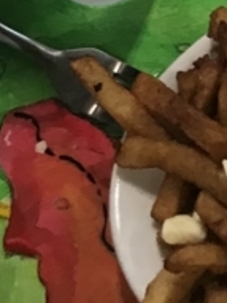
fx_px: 1313
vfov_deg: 10.6
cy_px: -498
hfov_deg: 9.3
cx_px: 444
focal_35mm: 150
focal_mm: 3.99
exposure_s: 1/20
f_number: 1.8
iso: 40
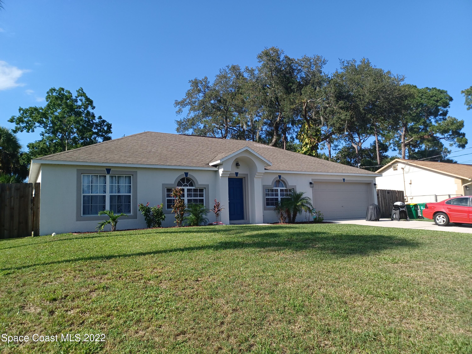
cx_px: 236
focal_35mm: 25
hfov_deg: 69.4
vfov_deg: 54.9
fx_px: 341
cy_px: 177
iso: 32
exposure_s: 1/319
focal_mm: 4.6
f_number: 1.8
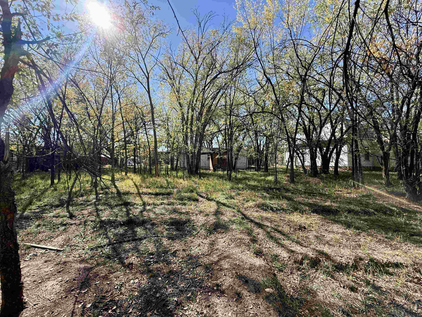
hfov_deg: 102.1
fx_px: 171
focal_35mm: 14
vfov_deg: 85.7
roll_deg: -0.2
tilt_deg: +1.8
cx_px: 211
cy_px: 158
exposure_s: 1/644
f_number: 2.2
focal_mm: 2.22
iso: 50
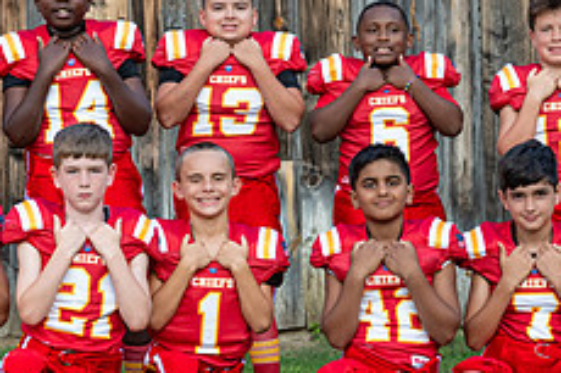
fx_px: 2585
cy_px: 203
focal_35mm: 166
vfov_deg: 8.3
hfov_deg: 12.3
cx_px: 50
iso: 320
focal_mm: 50
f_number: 3.2
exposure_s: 1/640
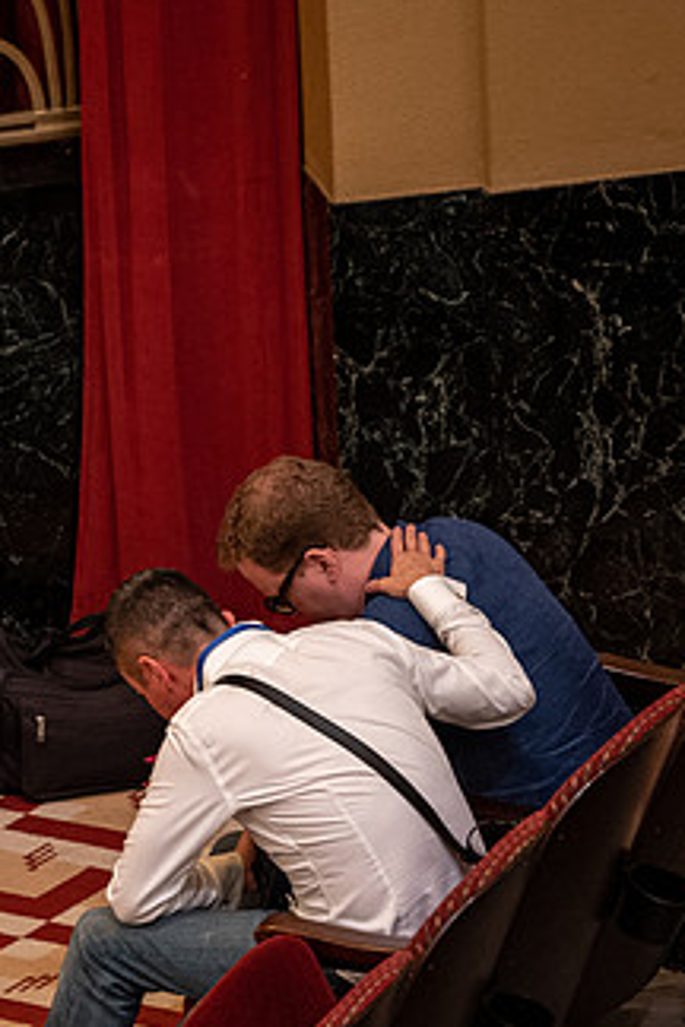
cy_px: 614
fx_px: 12985
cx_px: 227
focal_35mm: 455
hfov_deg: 3.0
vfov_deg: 4.5
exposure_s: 1/13
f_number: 2.8
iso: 1600
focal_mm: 140
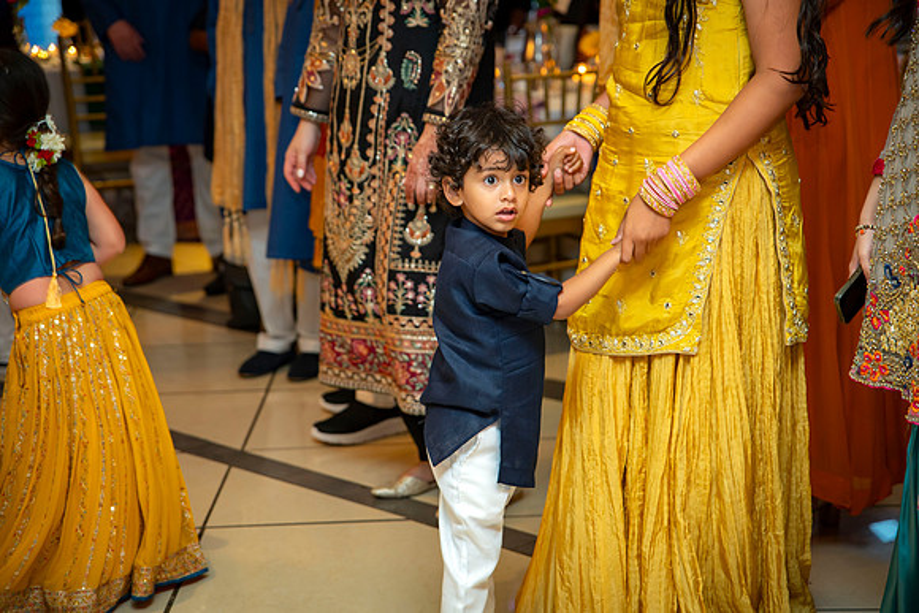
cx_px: 457
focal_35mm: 73
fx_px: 1866
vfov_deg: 18.7
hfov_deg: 27.7
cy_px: 304
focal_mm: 70
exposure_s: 1/100
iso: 1000
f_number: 2.8
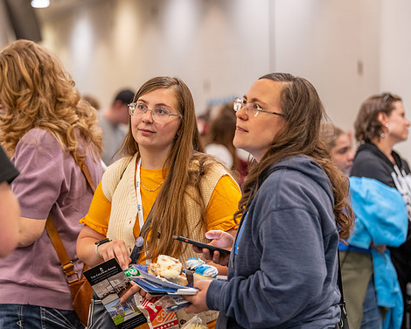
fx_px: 1338
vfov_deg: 14.0
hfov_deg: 17.5
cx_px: 169
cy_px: 164
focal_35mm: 110
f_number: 2.8
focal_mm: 95
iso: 800
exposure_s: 1/125
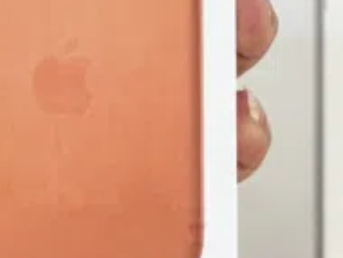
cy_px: -92
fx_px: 2570
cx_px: 101
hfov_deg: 7.6
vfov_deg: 5.7
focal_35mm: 259
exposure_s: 1/50
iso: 125
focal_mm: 9
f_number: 2.8
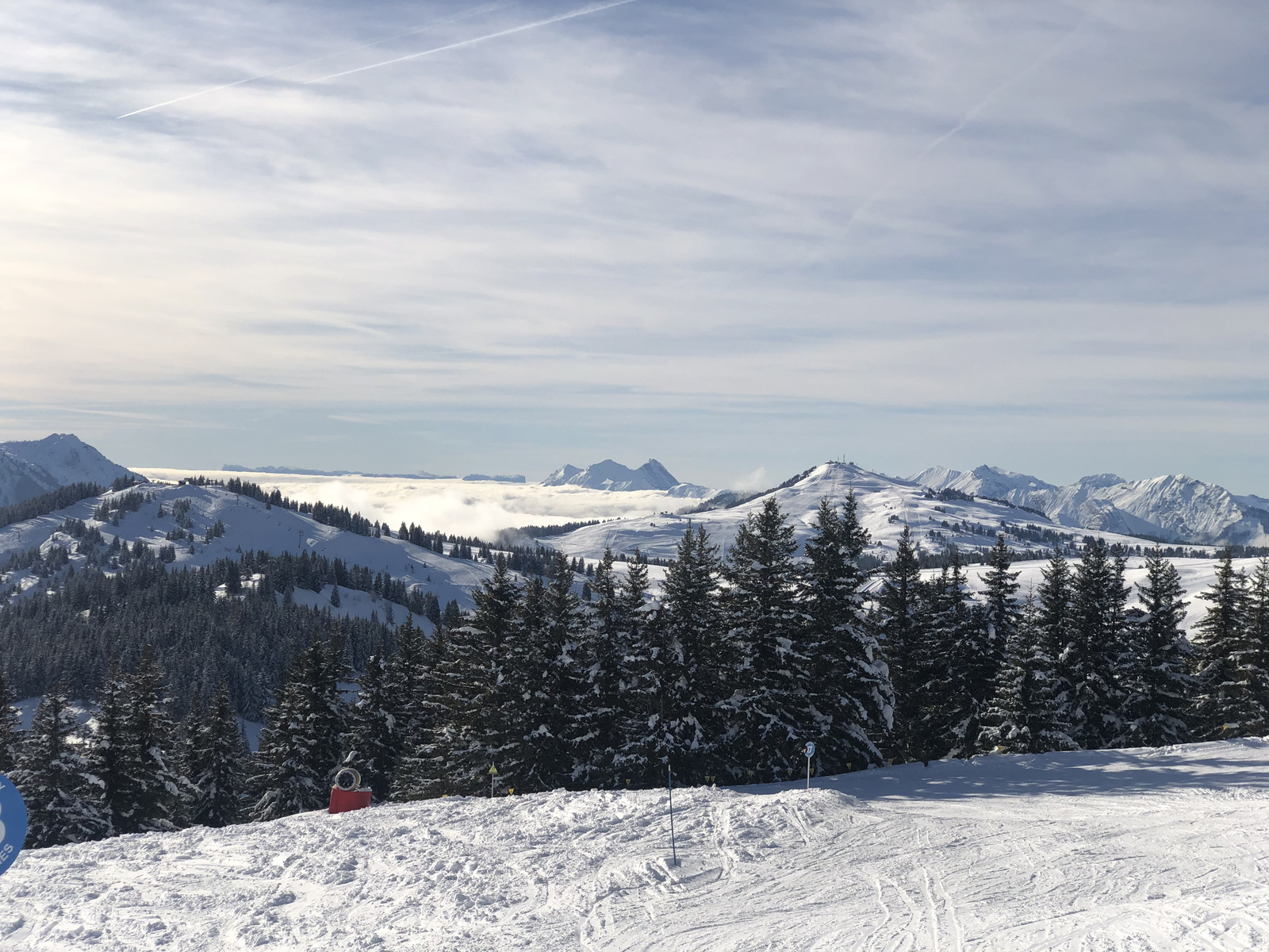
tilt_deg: +0.8
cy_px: 476
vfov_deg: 28.0
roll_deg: -1.4
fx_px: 1906
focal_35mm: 52
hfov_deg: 36.8
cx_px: 634
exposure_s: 1/3745
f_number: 2.4
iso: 16
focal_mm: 6
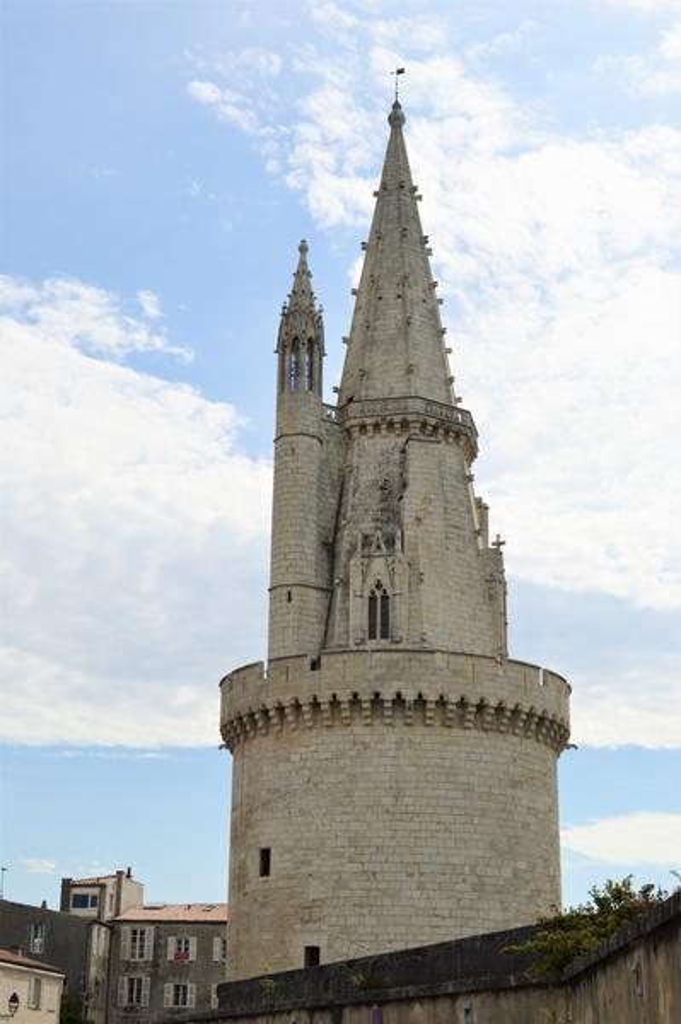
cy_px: 512
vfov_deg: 38.9
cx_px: 340
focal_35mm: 51
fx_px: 1450
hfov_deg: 26.4
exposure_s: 1/1250
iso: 200
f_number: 8
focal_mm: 34
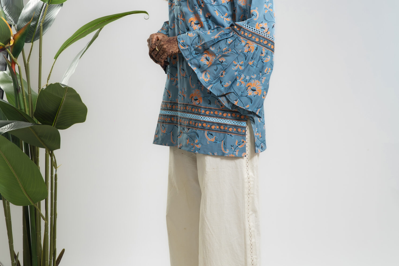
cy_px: 101
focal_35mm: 128
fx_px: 1418
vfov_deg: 10.7
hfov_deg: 16.0
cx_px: 200
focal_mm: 85
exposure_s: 1/160
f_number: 7.1
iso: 250
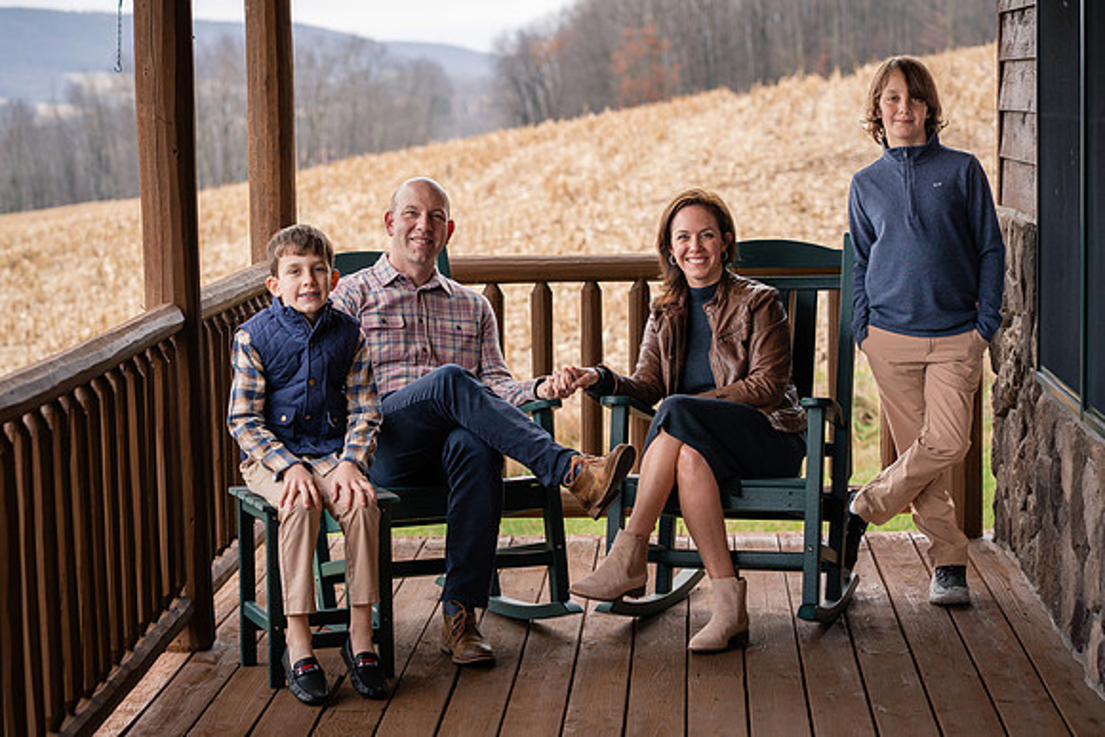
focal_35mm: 95
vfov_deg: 14.5
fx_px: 2903
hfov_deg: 21.5
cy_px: 360
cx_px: 556
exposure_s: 1/250
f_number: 4
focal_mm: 85
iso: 320
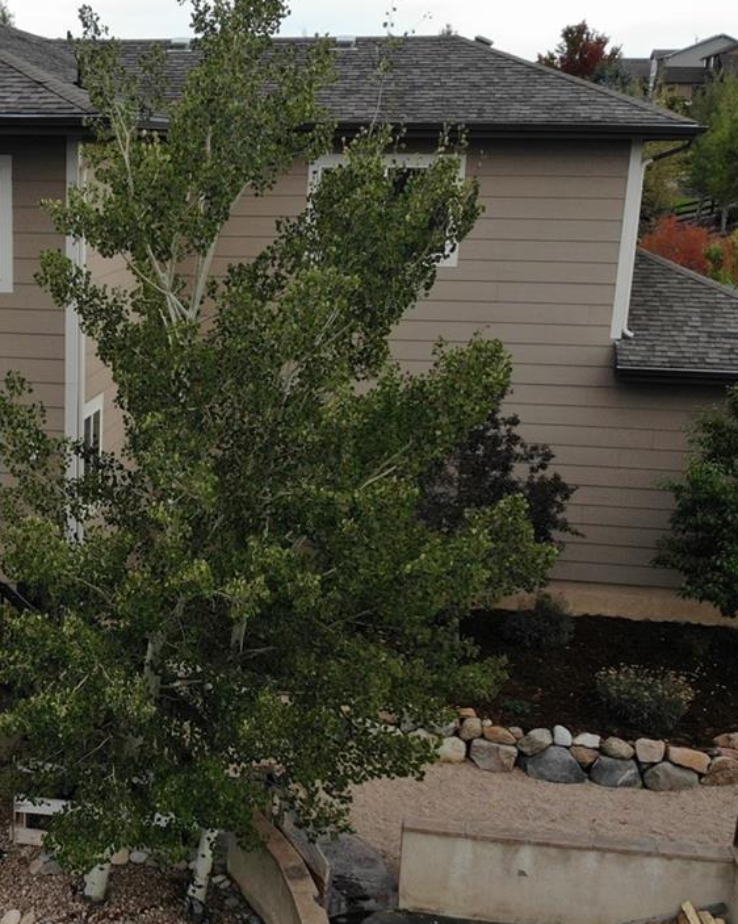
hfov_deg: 30.0
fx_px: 1311
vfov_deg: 38.6
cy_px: 553
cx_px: 62
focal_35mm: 48
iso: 100
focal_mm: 4.5
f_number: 2.8
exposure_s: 1/236
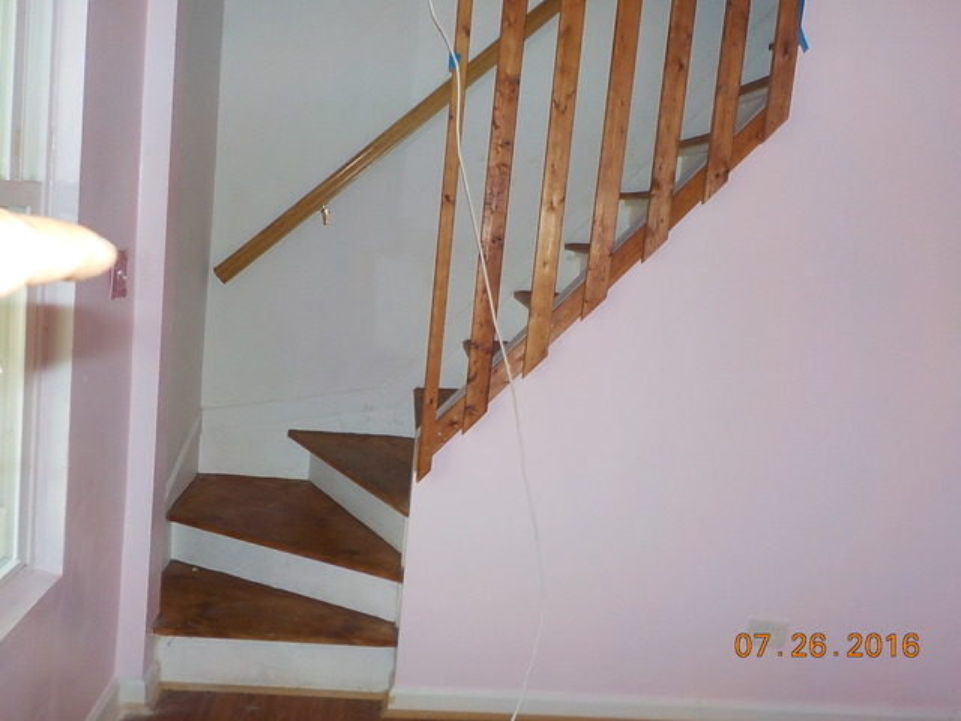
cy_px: 360
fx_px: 833
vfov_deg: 46.8
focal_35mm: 30
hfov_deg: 60.0
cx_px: 480
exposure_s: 1/30
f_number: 3.3
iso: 200
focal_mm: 4.1
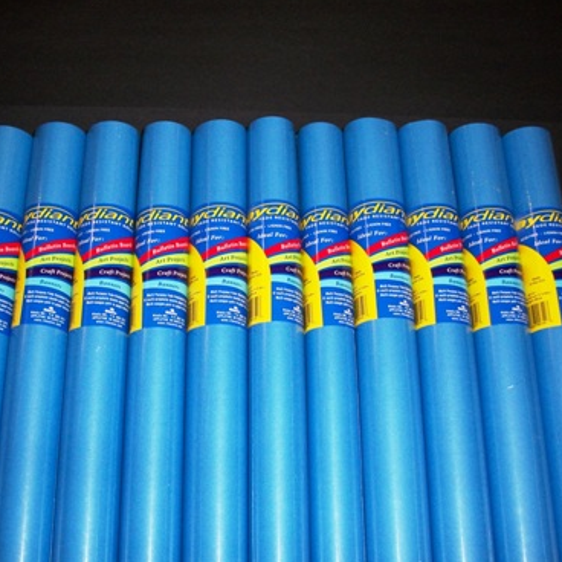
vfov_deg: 40.0
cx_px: 229
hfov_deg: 39.9
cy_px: 282
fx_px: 771
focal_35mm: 42
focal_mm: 6.3
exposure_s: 1/125
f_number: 3.1
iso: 200
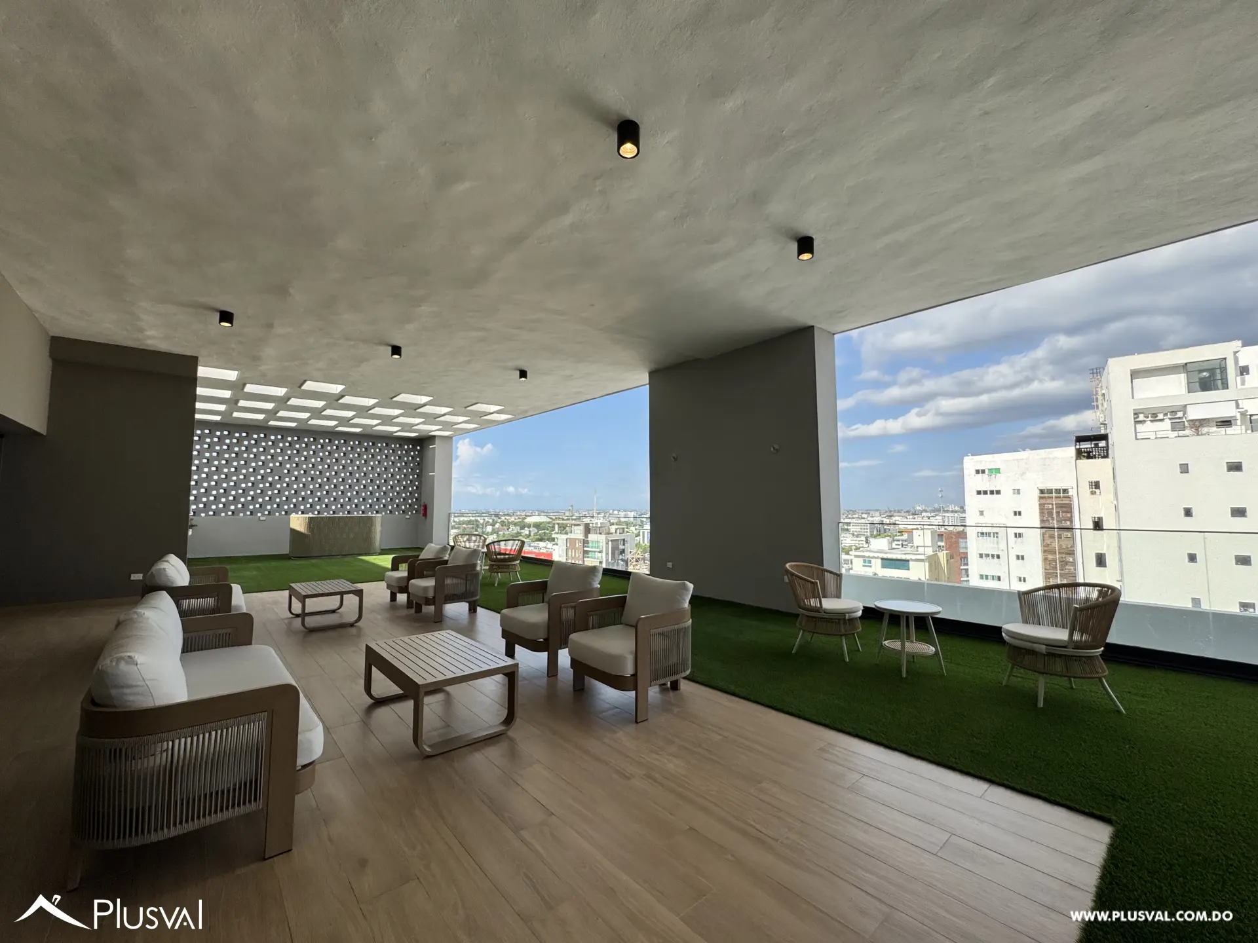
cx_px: 629
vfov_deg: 85.7
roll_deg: +0.4
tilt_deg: +4.0
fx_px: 509
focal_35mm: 14
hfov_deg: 102.1
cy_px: 472
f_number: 2.2
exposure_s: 1/993
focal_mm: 2.22
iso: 40
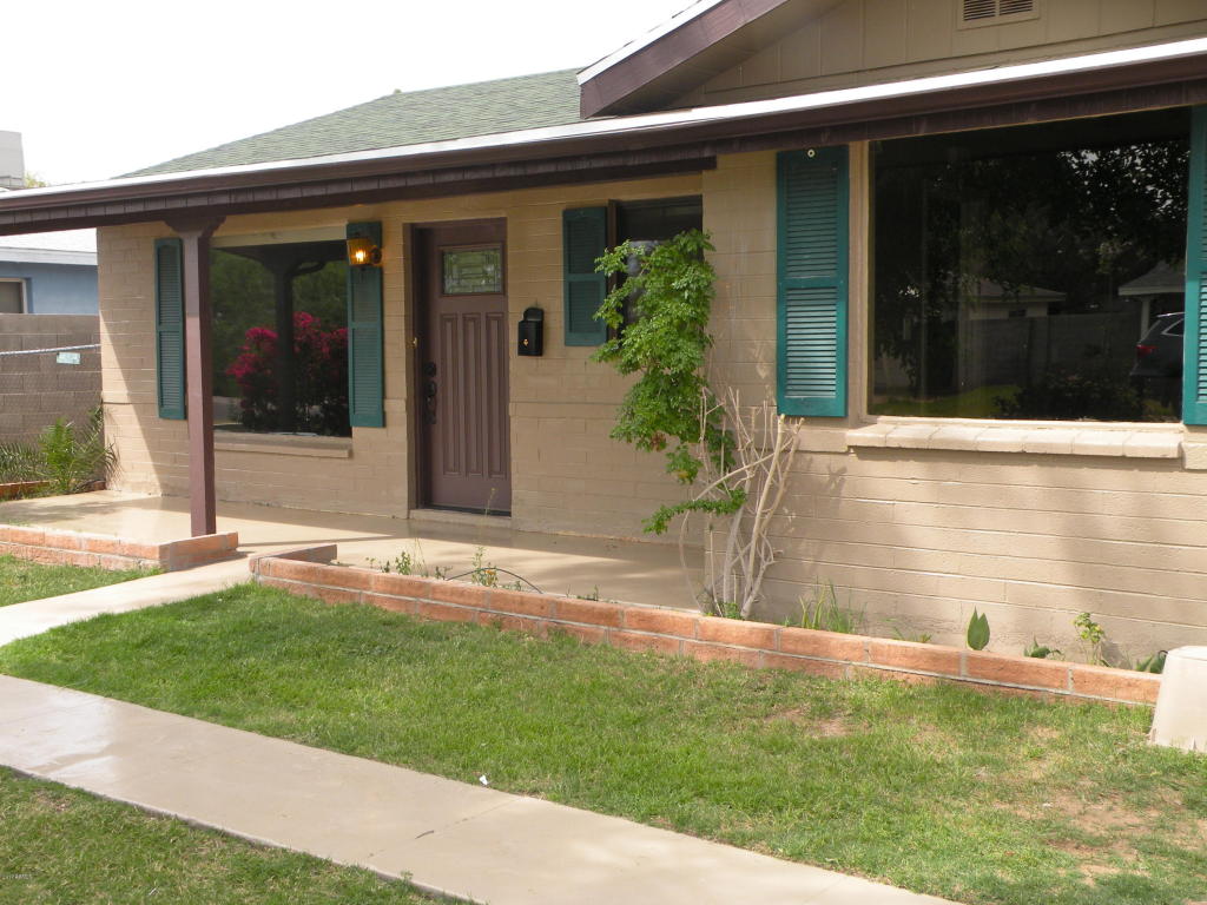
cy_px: 452
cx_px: 604
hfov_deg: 44.8
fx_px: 1464
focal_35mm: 42
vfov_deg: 34.3
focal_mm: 7.4
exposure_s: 1/158
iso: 64
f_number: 5
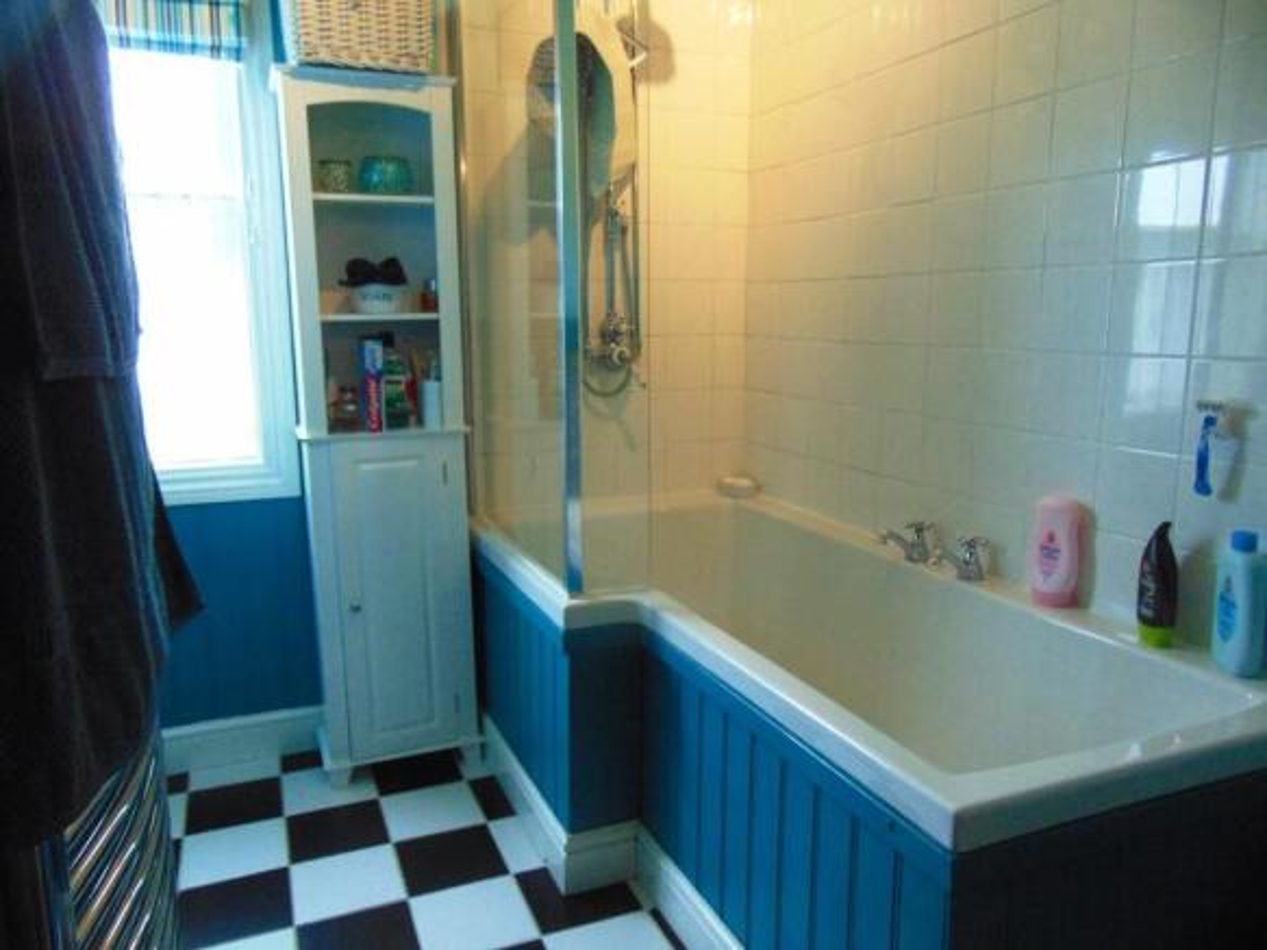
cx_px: 634
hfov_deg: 69.4
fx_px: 915
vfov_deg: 54.9
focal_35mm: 25
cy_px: 475
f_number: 3
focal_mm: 4.5
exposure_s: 1/20
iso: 400
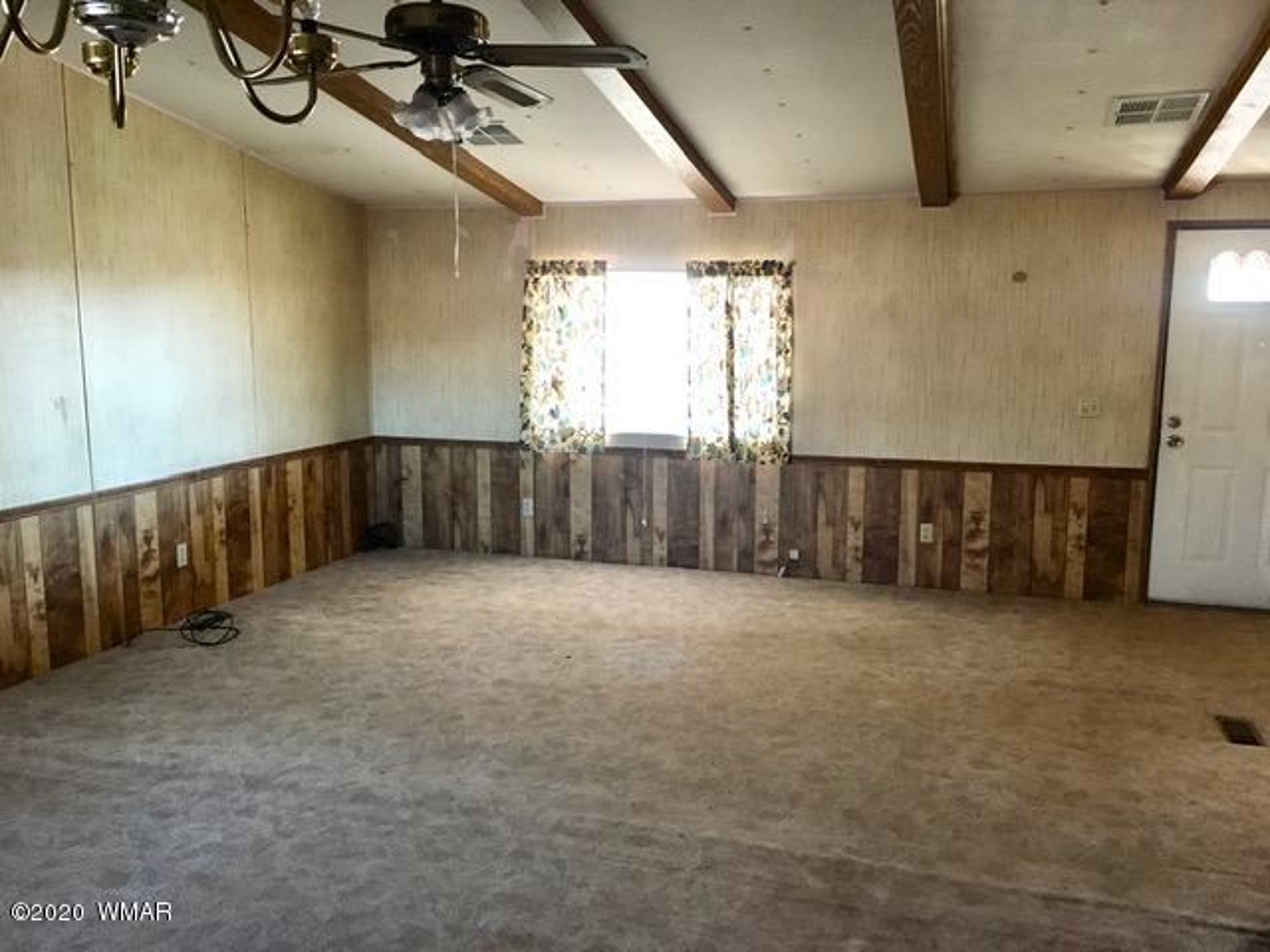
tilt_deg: -8.9
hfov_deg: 61.7
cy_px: 476
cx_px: 635
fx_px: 1064
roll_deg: -0.8
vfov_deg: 48.2
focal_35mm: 29
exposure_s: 1/30
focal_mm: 4.15
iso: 125
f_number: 2.2
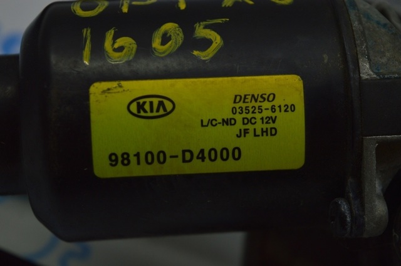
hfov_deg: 24.6
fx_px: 918
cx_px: 200
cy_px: 133
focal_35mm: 82
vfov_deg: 16.5
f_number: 5.6
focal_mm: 55
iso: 400
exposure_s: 1/160
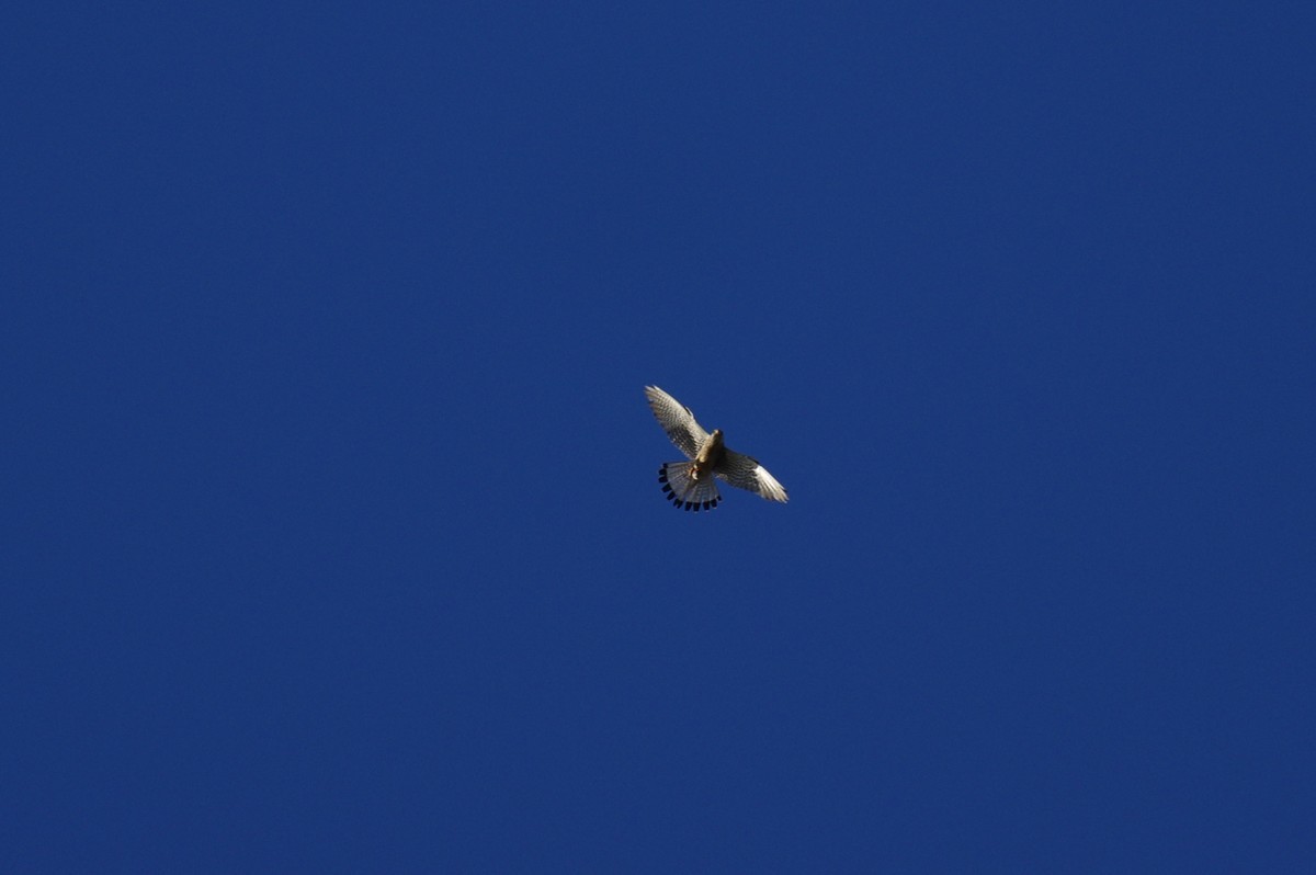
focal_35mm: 450
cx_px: 658
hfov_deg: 4.6
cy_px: 438
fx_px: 16436
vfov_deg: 3.0
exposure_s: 1/640
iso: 200
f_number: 6.3
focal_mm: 300
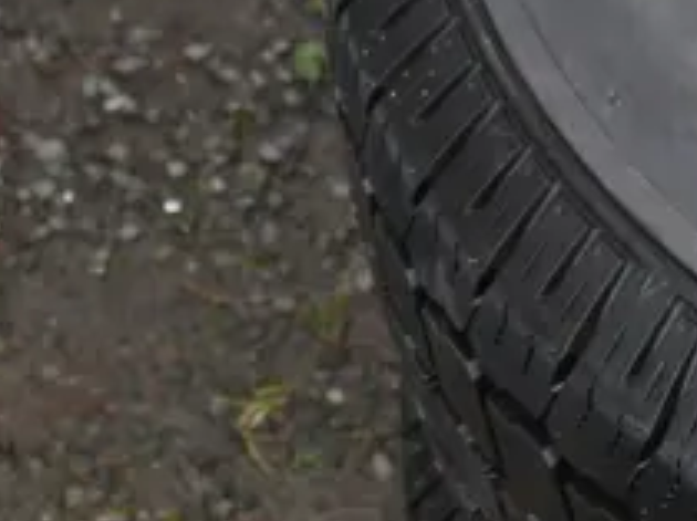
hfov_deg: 8.6
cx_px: 1490
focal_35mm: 215
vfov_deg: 6.9
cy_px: 403
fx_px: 4324
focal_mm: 22
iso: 250
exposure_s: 1/60
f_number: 4.7
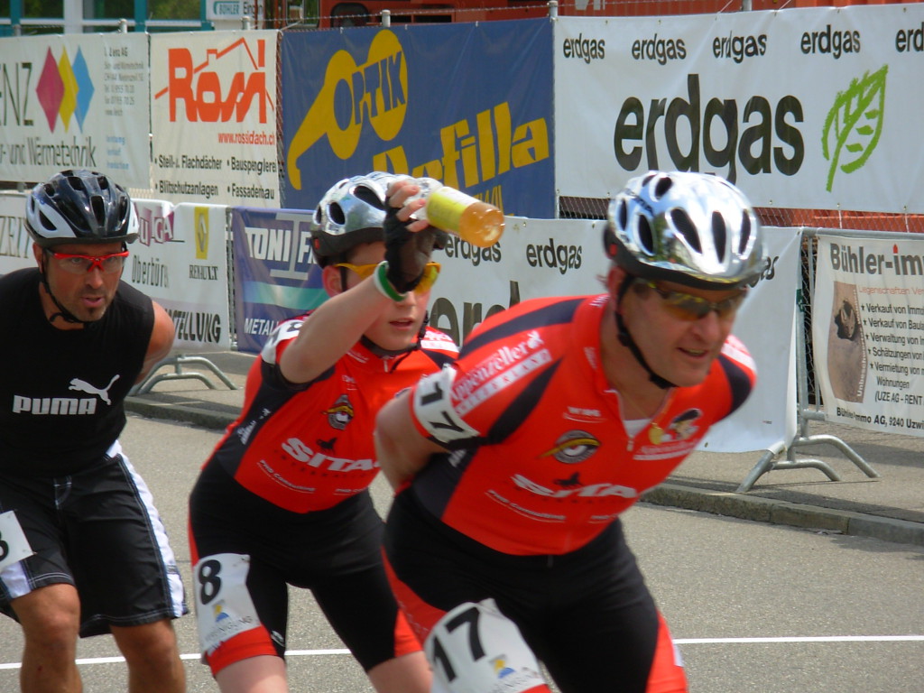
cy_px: 346
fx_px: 4618
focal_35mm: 173
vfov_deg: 8.6
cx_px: 462
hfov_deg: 11.4
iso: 50
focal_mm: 28.5
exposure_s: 1/362
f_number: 4.9
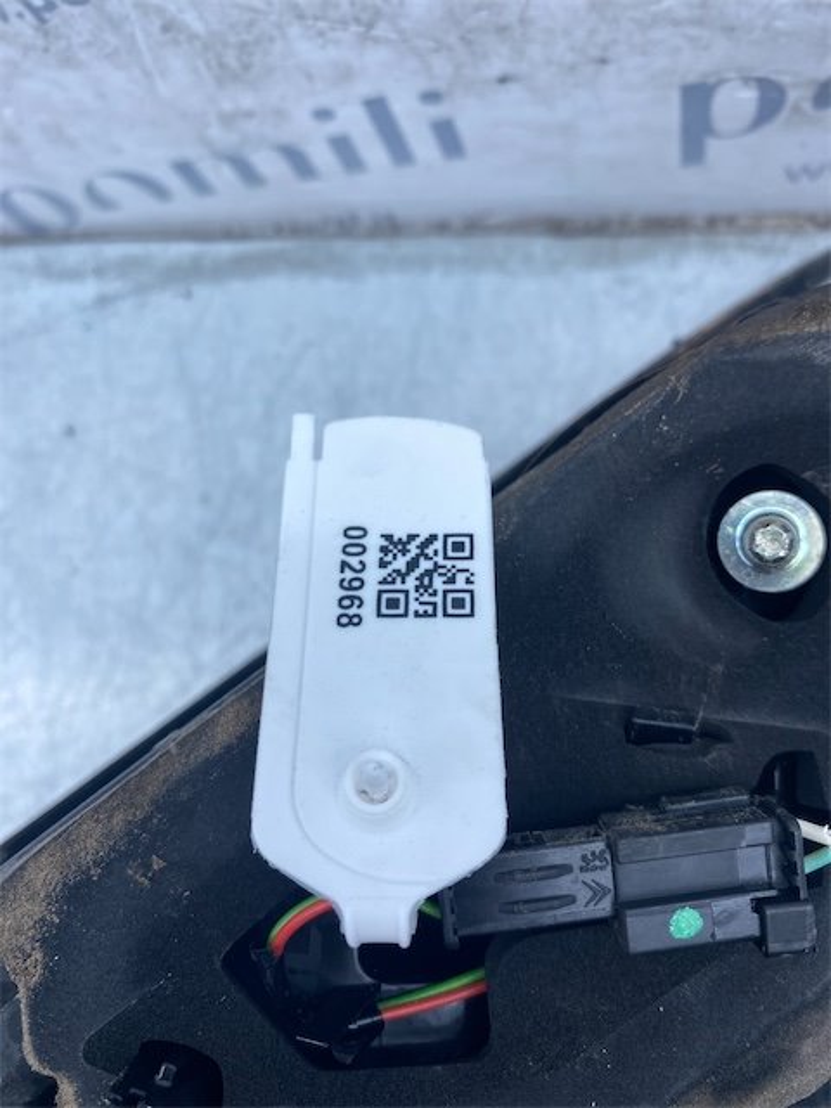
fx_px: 832
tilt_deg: -79.1
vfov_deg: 67.3
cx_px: 416
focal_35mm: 26
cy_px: 554
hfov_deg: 53.1
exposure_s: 1/600
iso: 32
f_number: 1.8
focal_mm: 4.25
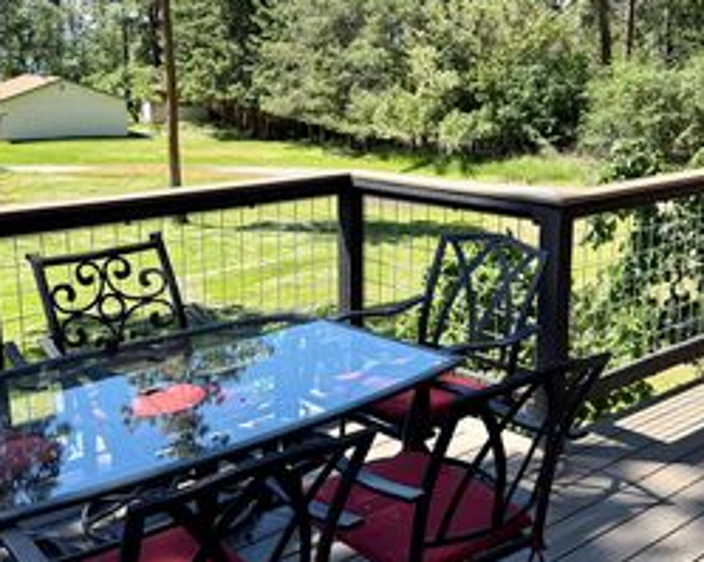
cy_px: 264
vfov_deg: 32.1
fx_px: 979
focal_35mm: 47
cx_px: 334
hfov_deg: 39.5
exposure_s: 1/1901
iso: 100
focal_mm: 6.76
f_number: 1.78
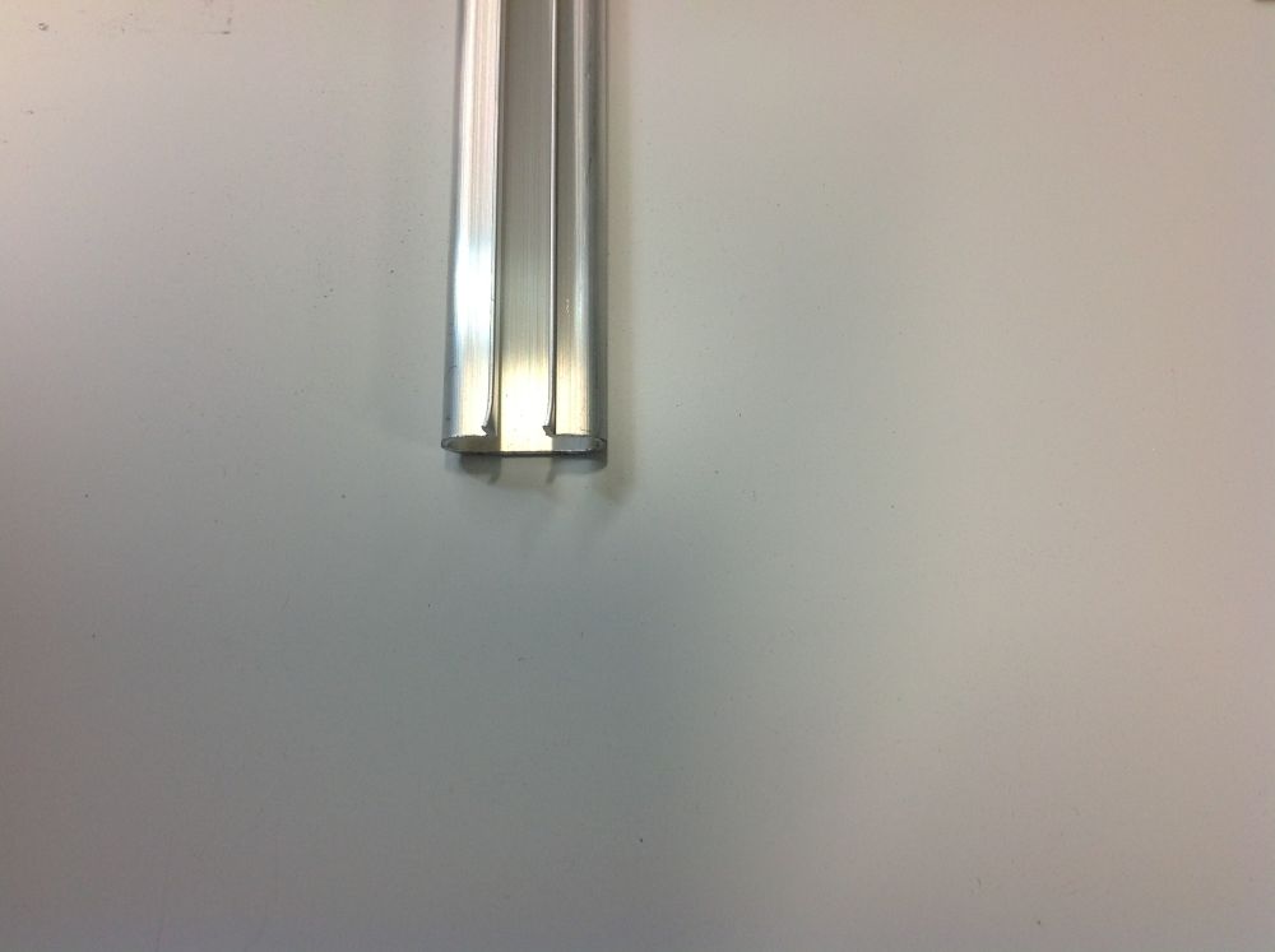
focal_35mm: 35
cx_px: 638
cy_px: 476
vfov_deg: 40.6
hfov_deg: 52.7
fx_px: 1287
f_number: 2.4
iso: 64
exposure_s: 1/33
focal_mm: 4.28
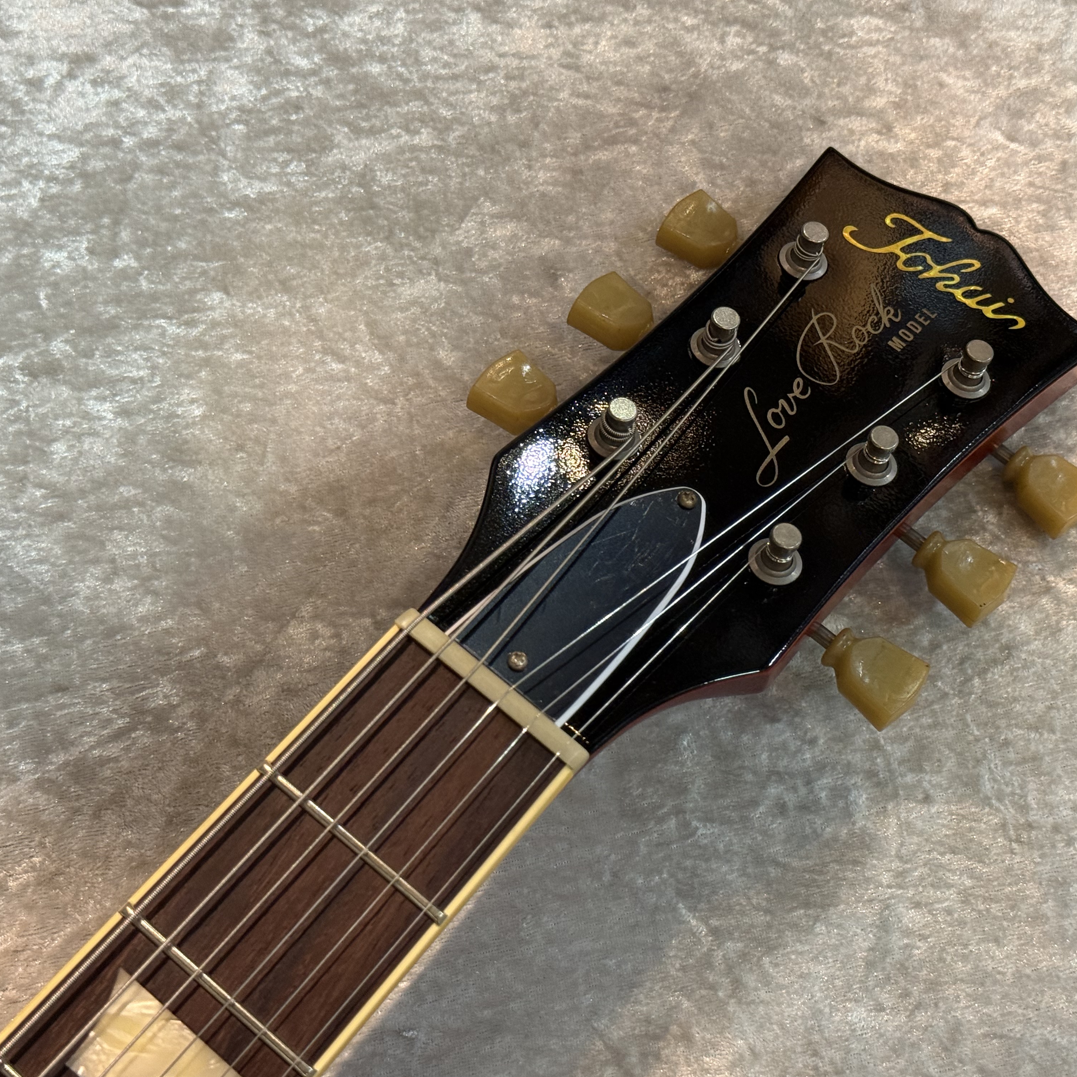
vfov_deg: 30.0
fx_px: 2006
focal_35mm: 57
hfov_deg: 30.0
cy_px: 539
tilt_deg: -70.0
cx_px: 613
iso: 200
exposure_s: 1/40
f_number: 1.78
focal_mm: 6.76
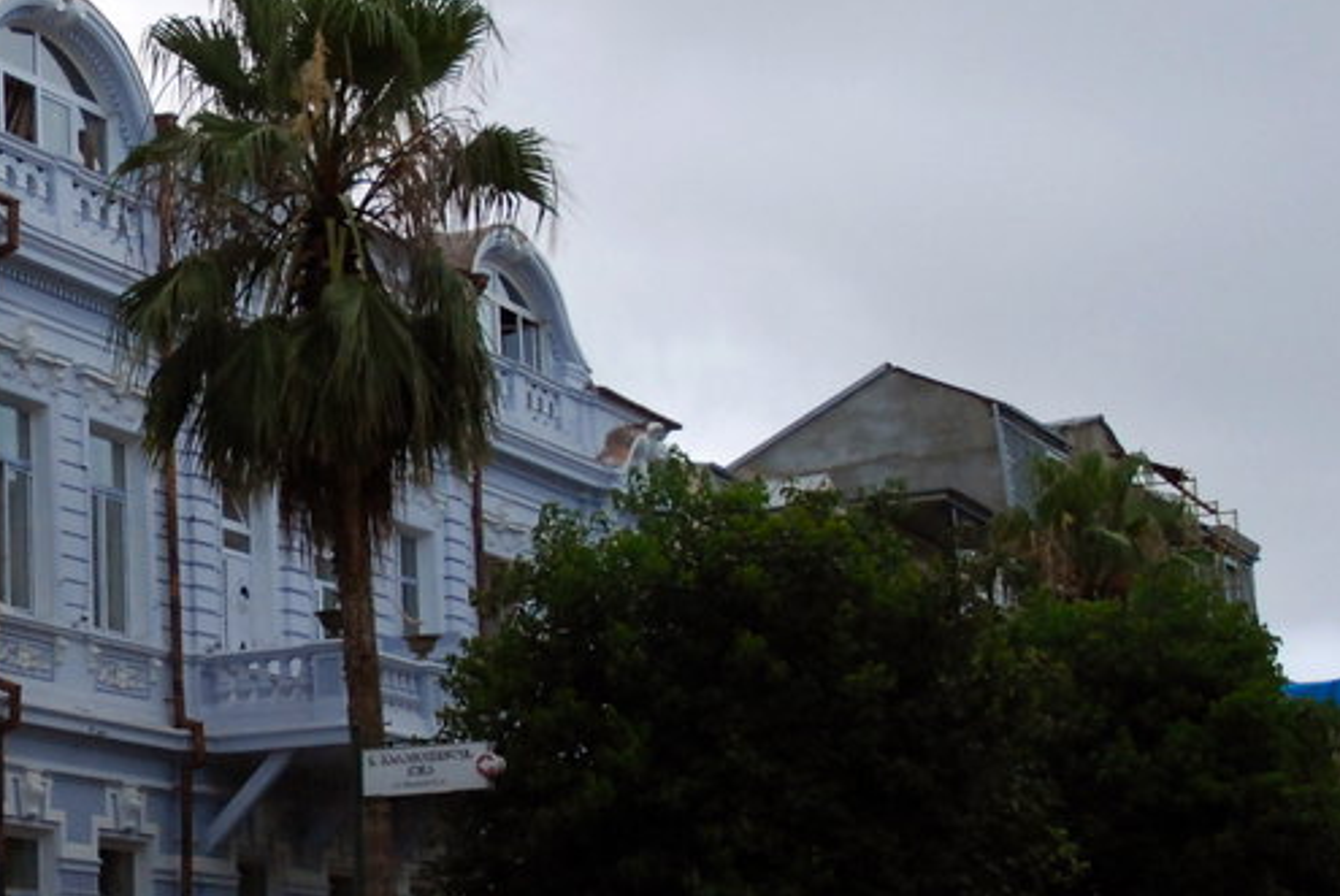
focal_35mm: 98
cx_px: -184
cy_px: 578
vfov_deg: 13.9
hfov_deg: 19.7
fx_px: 3659
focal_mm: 27
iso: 800
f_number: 3.8
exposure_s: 1/30
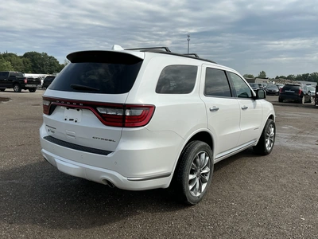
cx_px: 159
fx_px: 257
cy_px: 120
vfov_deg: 49.7
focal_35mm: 28
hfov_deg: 63.4
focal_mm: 3
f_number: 1.8
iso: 25
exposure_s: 1/2538
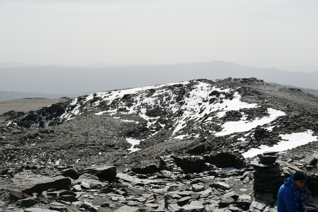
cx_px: 159
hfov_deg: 39.6
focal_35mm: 50
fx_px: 442
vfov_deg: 27.0
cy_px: 106
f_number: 5.6
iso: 200
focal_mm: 22.7
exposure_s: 1/1600
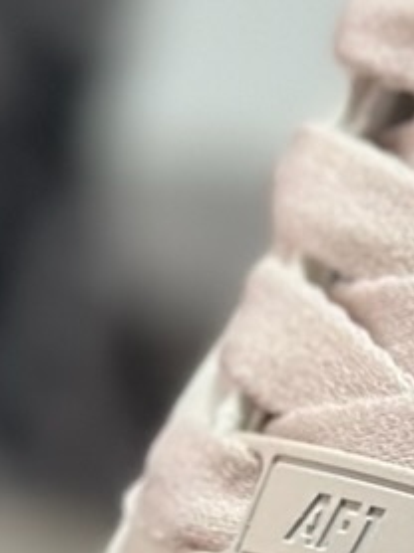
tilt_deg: -53.7
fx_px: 5654
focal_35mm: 354
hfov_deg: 4.1
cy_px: 525
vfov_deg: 5.6
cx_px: 844
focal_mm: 6.86
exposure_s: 1/1395
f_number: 1.78
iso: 80
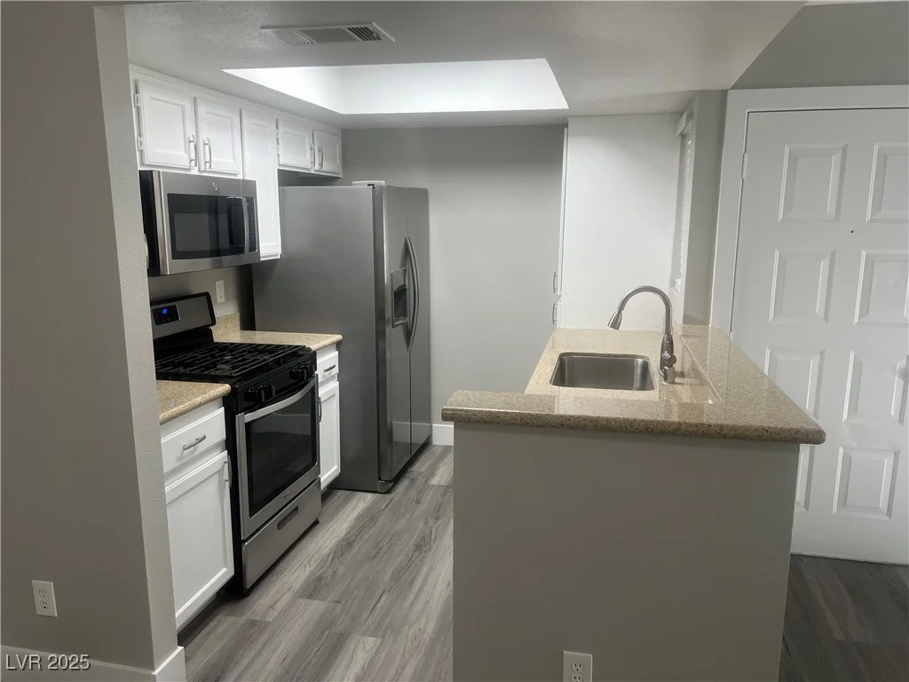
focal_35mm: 26
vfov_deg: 53.1
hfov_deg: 67.3
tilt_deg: -11.5
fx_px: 683
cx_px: 454
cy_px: 341
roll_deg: -0.4
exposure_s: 1/120
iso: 100
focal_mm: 5.7
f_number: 1.5
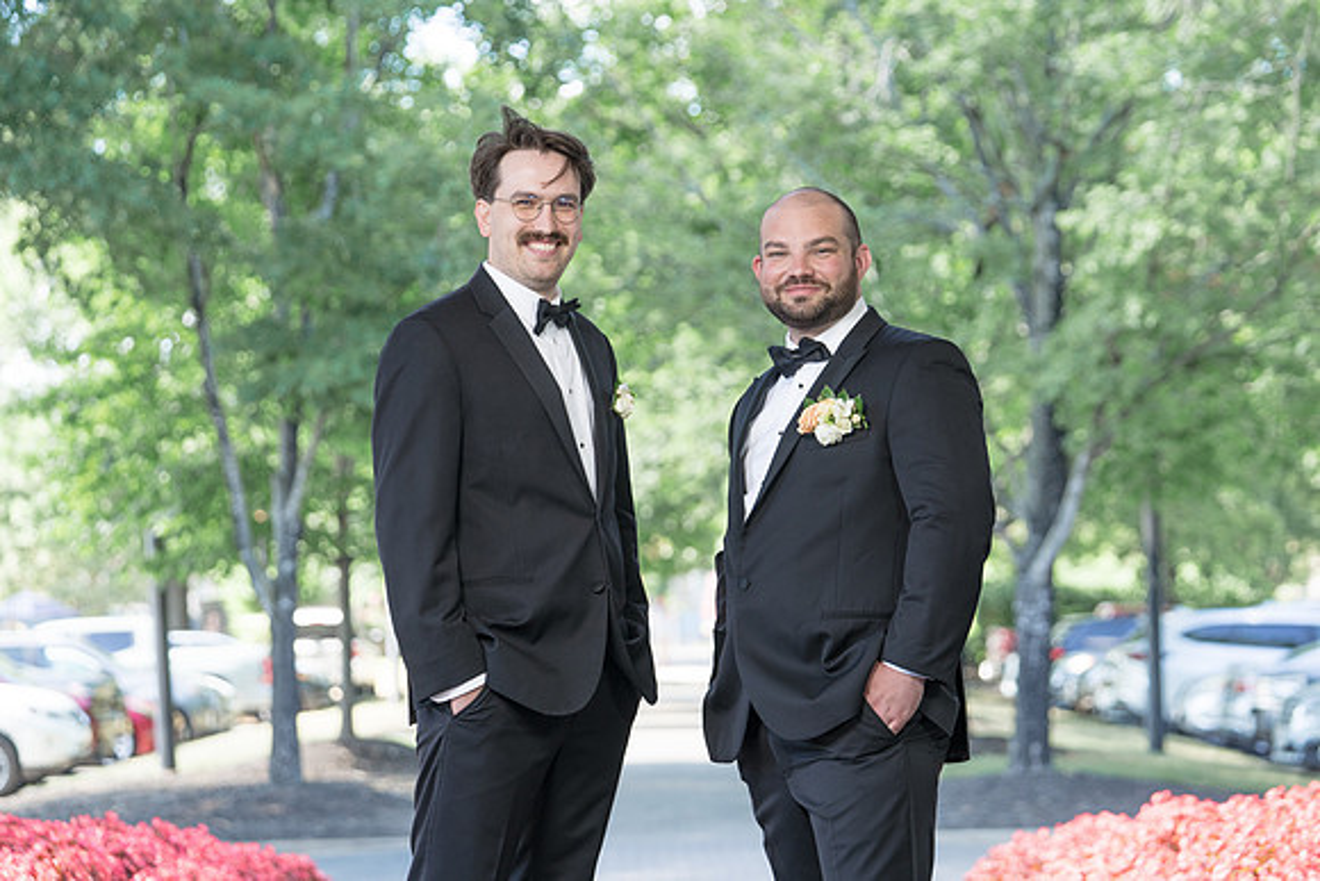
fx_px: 3791
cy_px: 450
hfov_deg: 19.8
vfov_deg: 13.3
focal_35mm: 103
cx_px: 652
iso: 250
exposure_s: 1/250
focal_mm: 101
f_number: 4
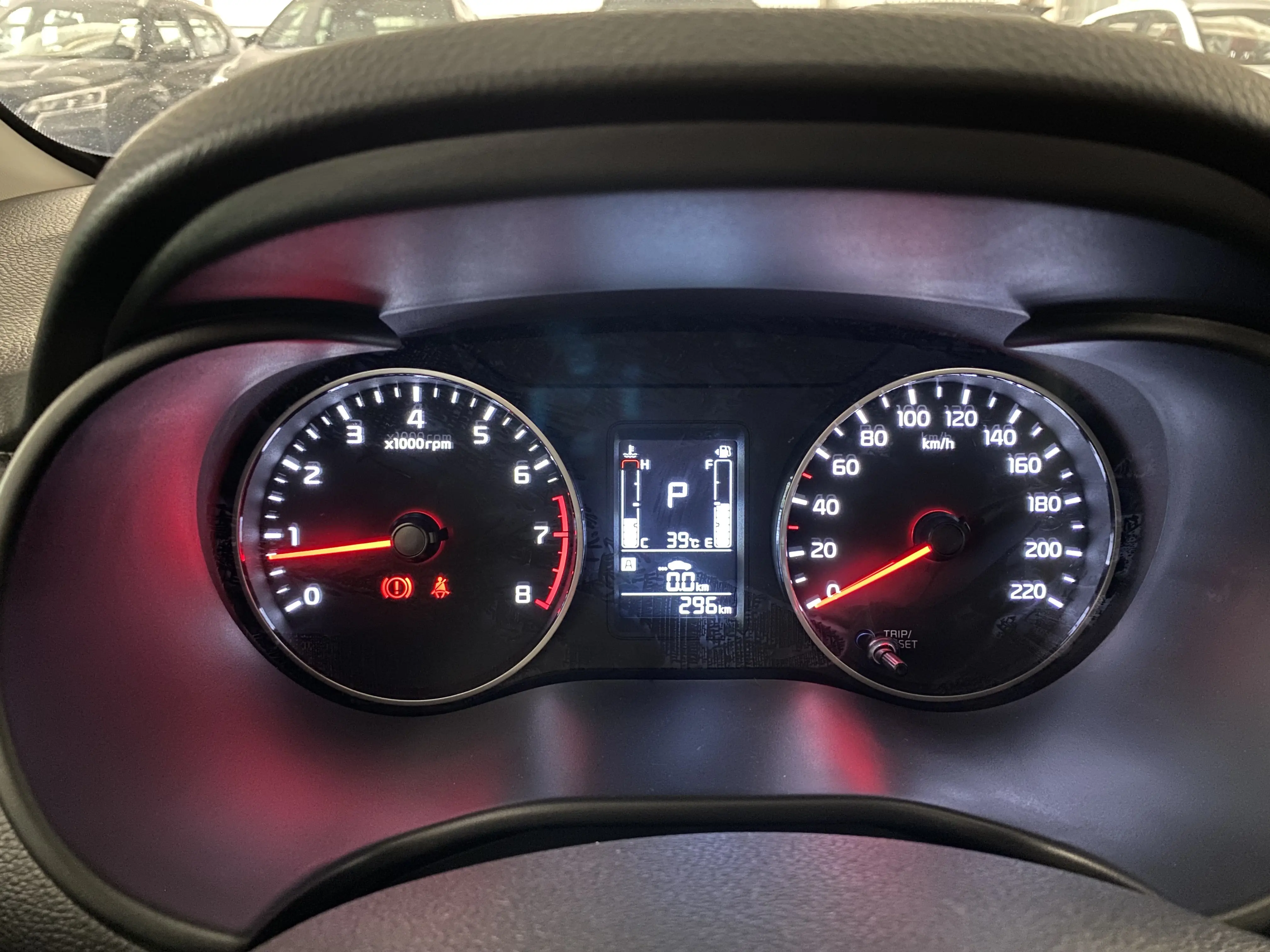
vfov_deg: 53.1
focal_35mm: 26
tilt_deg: -23.1
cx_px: 635
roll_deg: -0.2
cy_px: 476
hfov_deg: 67.3
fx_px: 954
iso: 500
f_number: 1.8
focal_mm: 4.25
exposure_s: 1/12
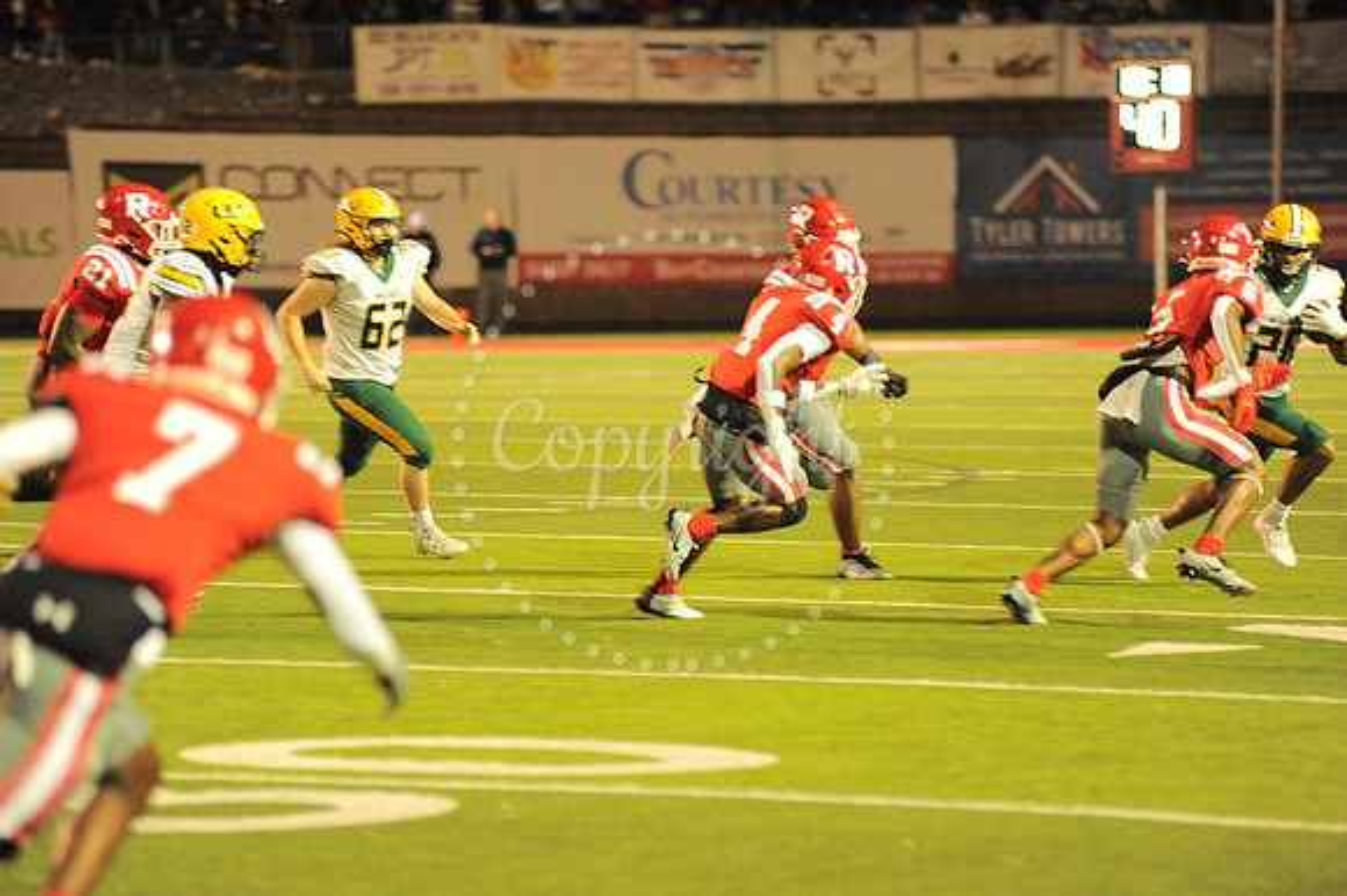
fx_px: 7479
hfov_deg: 10.3
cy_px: 448
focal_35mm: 200
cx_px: 674
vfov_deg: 6.9
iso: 5000
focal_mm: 200
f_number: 3.2
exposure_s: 1/320
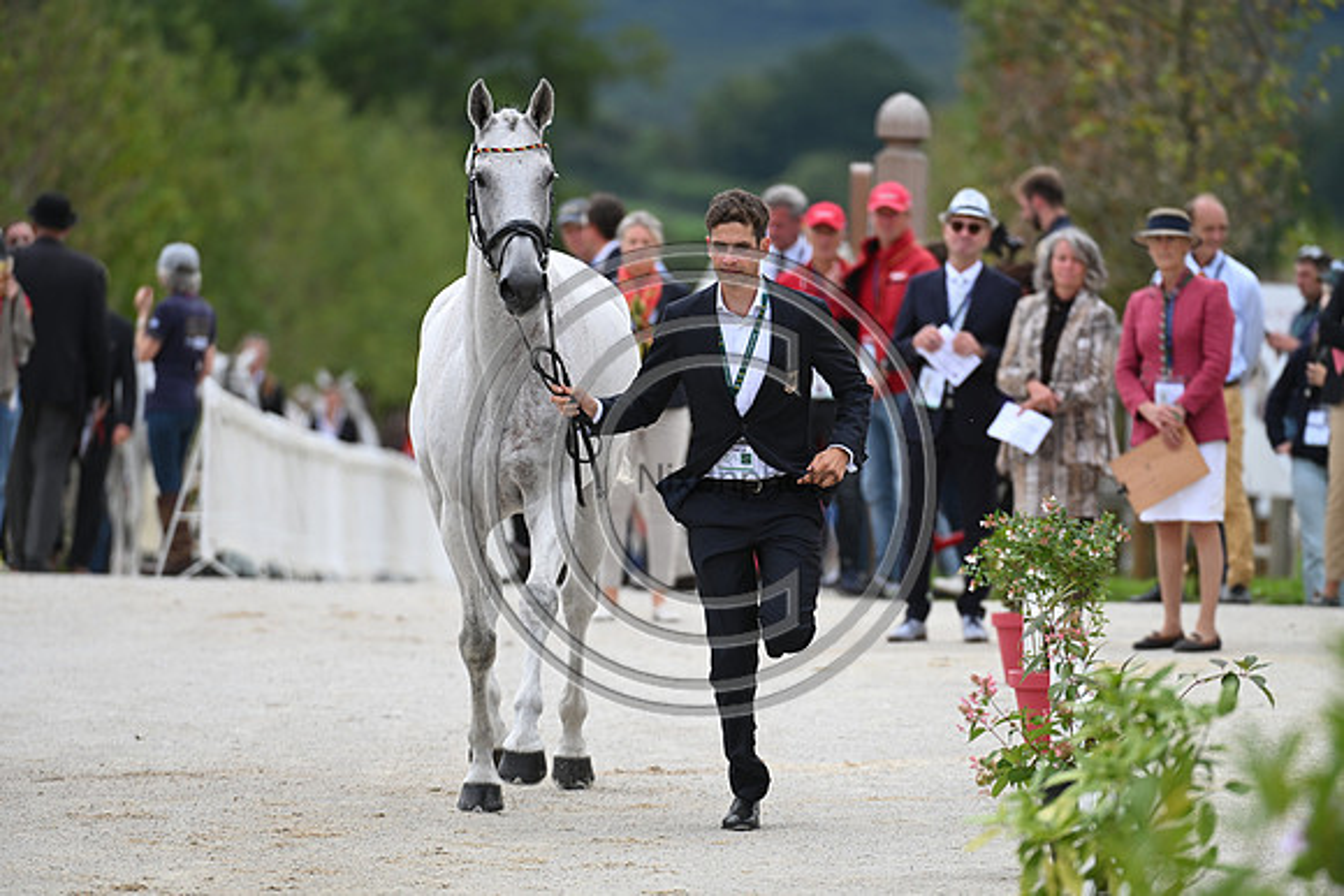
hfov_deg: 5.2
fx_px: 14936
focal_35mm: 400
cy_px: 448
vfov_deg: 3.4
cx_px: 672
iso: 560
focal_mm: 400
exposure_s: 1/1600
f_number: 5.6
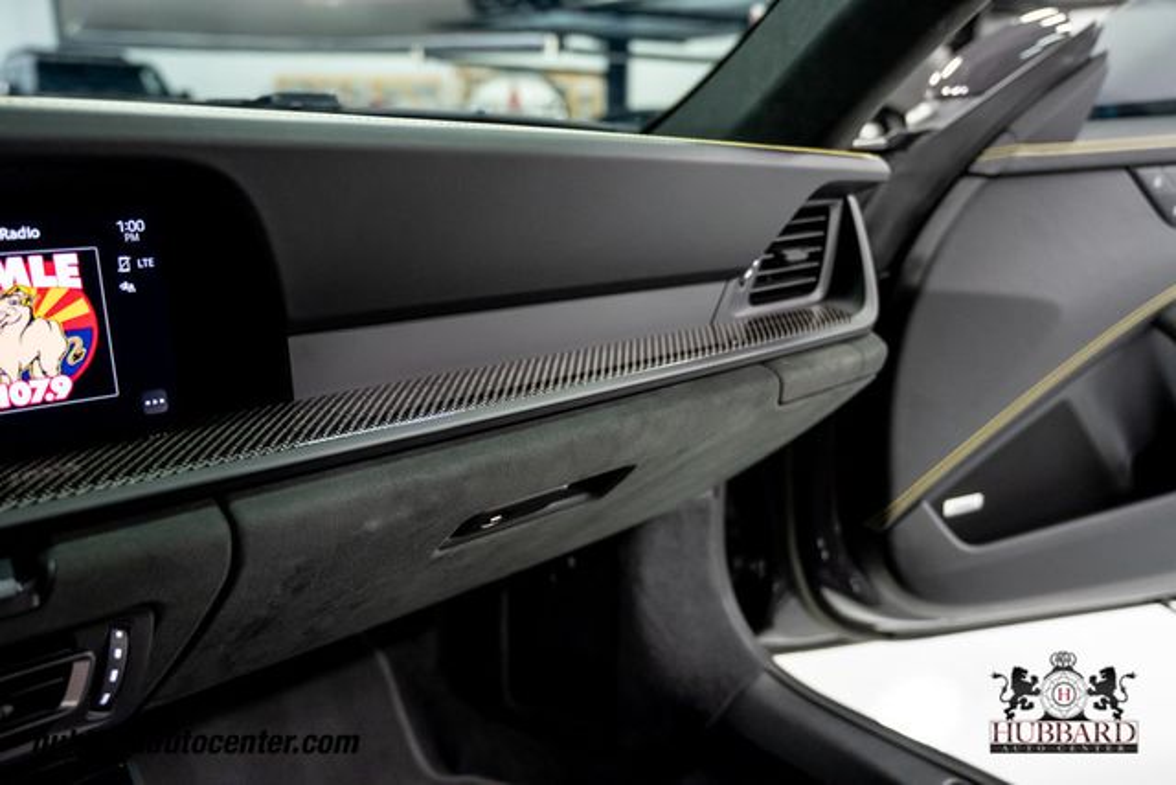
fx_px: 964
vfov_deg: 44.3
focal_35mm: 30
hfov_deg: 62.8
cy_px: 392
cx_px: 588
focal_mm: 29.5
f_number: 4
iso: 3200
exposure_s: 1/60
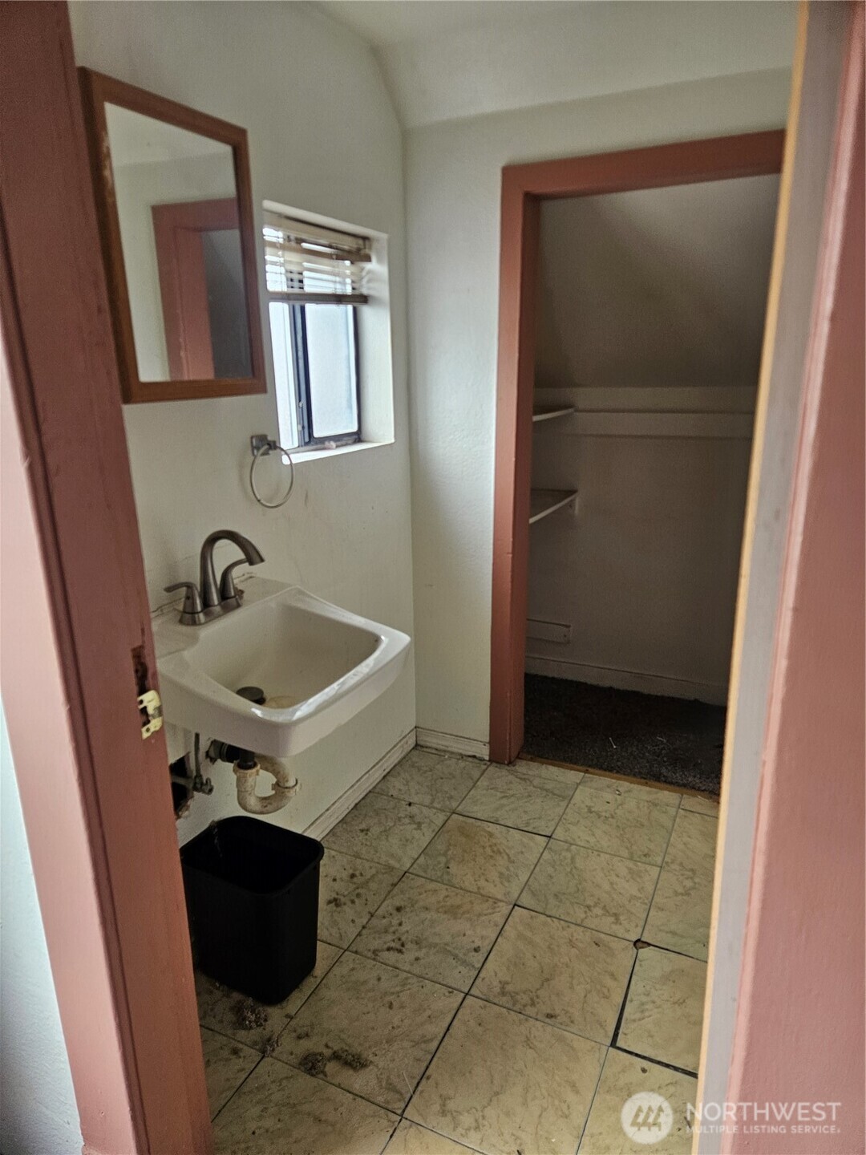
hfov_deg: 58.9
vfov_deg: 73.9
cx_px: 433
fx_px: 767
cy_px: 578
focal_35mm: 23
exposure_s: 1/180
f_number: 1.8
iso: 200
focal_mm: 5.4
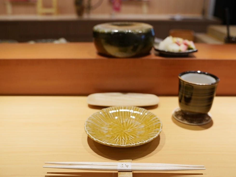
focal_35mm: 33
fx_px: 225
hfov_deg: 55.3
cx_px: 129
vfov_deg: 42.9
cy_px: 94
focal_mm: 28
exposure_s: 1/60
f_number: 4
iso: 800
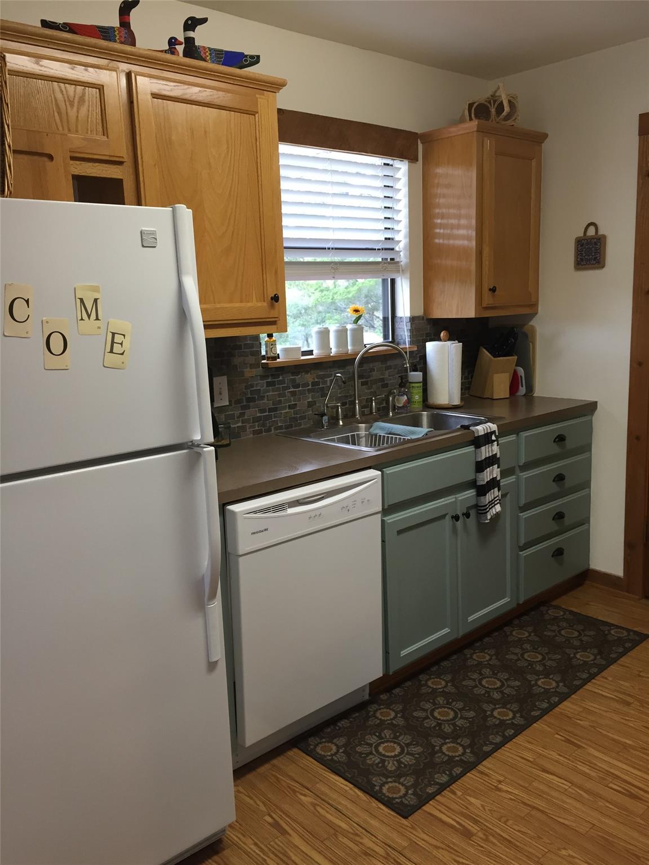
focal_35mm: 29
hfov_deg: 48.2
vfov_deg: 61.7
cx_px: 324
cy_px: 432
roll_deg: +2.1
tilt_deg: -10.3
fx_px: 725
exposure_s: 1/30
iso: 64
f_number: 2.2
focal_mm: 4.15
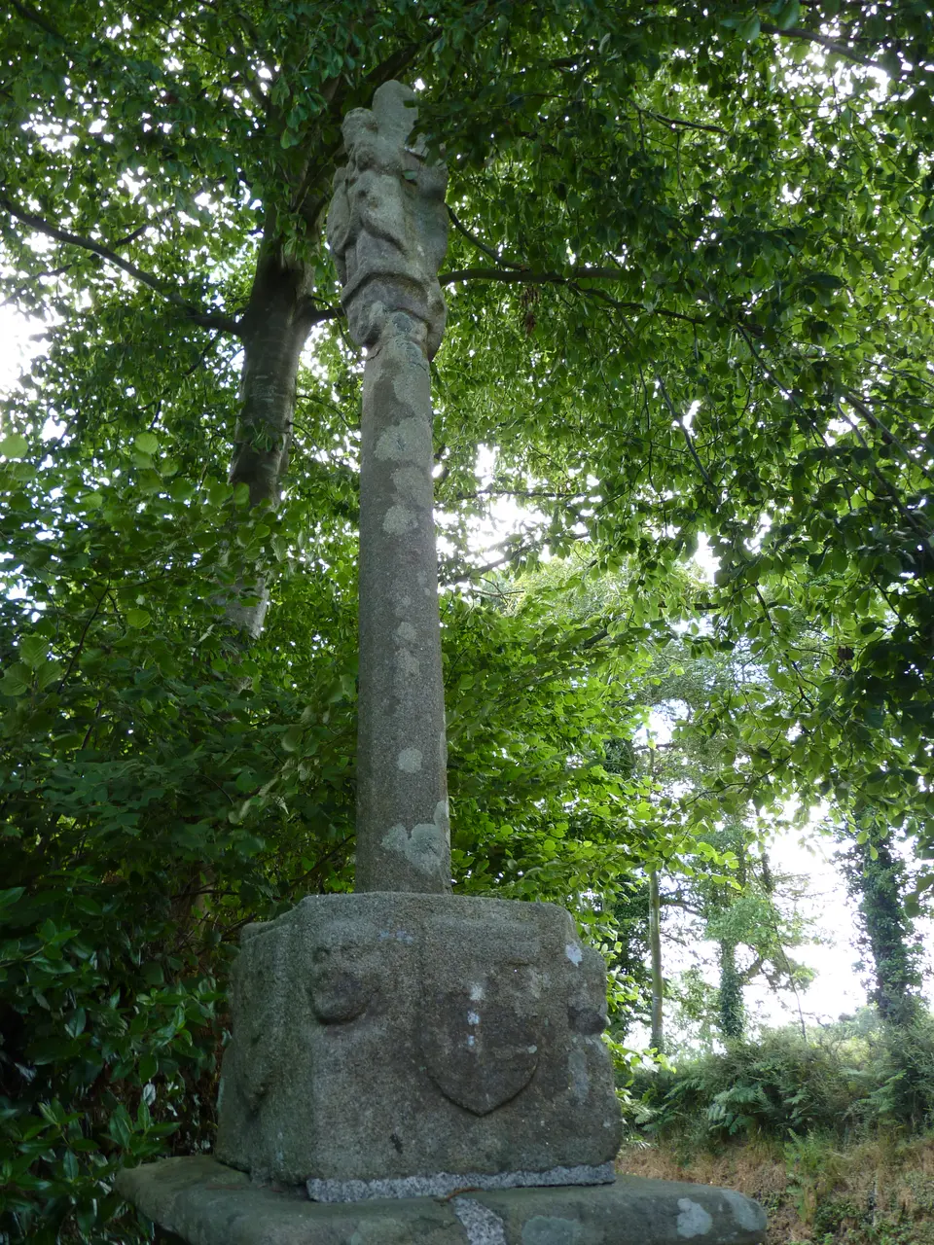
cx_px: 467
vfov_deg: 65.3
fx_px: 971
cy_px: 622
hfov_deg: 51.4
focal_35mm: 27
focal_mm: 4.8
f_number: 2.8
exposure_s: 1/30
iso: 80
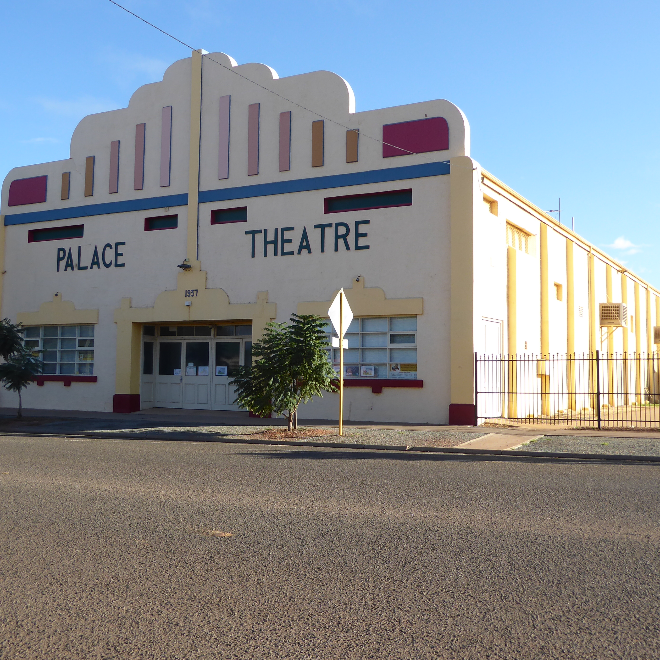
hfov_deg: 40.9
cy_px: 312
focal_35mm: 41
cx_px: 308
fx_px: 884
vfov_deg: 40.9
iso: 80
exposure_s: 1/400
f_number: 3.5
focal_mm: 5.4
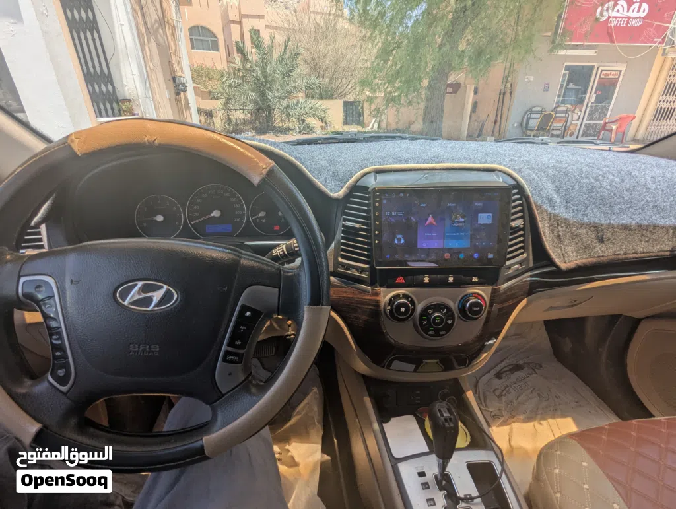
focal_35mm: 16
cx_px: 338
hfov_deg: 94.4
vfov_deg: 78.2
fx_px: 313
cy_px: 254
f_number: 2.2
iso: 47
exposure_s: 1/534
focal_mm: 2.35
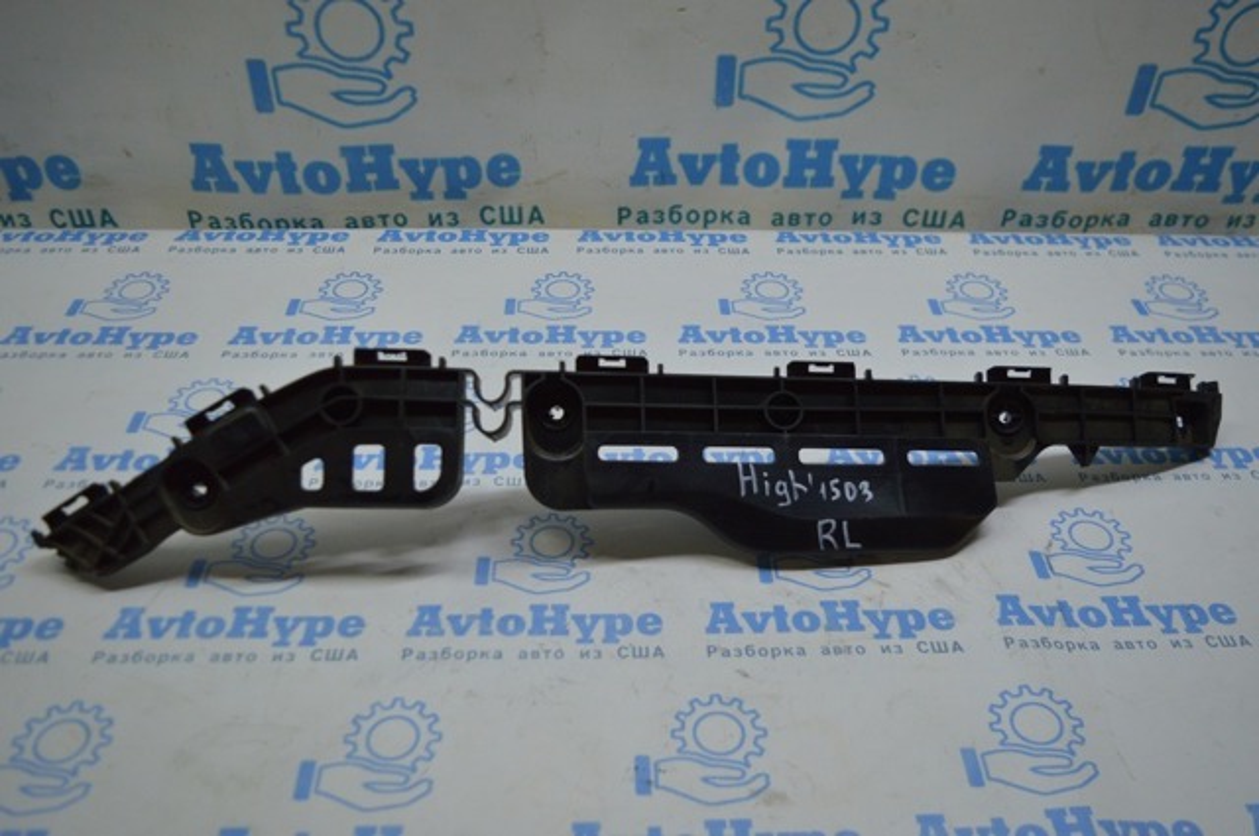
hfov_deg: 57.3
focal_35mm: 33
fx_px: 1153
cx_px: 630
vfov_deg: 39.9
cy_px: 418
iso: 400
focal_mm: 22
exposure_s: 1/200
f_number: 3.8
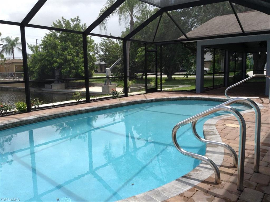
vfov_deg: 42.8
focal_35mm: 33
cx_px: 135
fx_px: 257
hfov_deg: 55.4
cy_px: 101
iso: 25
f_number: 2.4
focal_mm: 3.3
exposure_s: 1/541
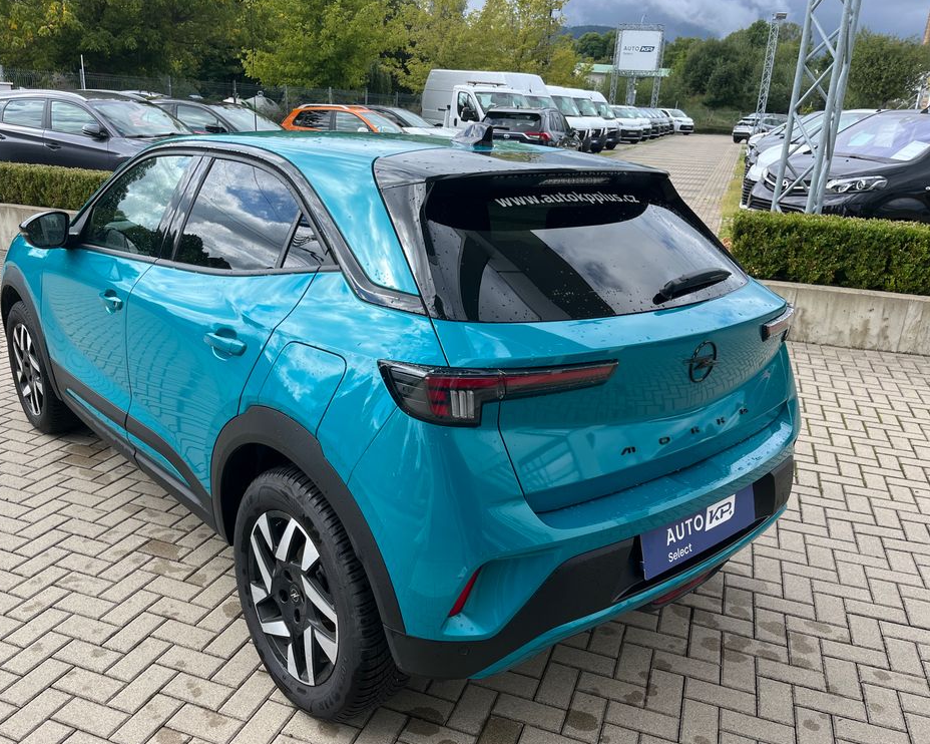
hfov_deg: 62.1
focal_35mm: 28
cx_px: 418
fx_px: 771
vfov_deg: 51.5
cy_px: 382
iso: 50
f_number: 1.6
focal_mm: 5.1
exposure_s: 1/1325
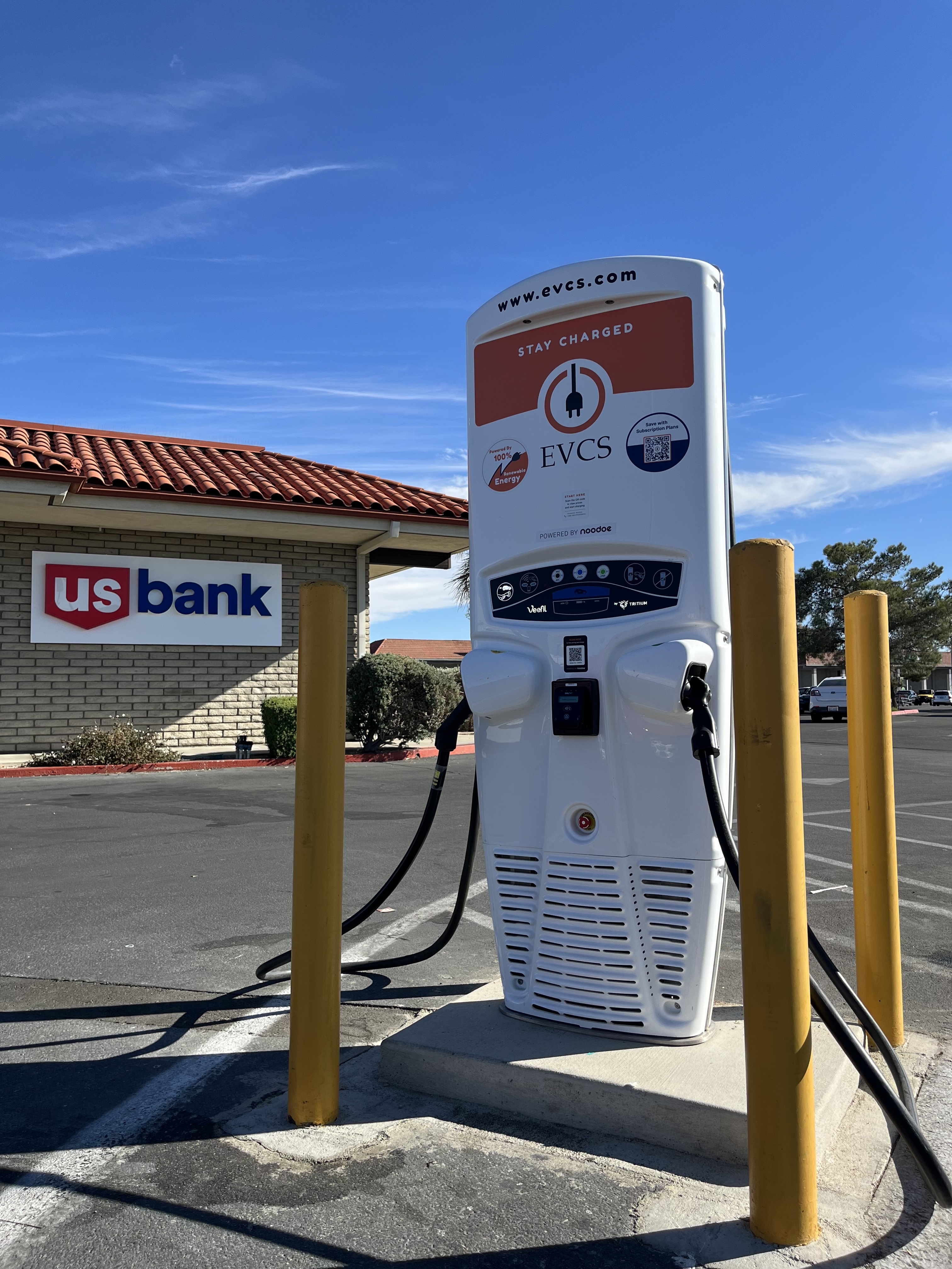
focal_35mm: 26
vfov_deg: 67.3
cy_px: 634
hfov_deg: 53.1
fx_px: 953
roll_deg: +1.2
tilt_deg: +2.2
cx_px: 476
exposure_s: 1/2755
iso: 50
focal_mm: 5.1
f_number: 1.6
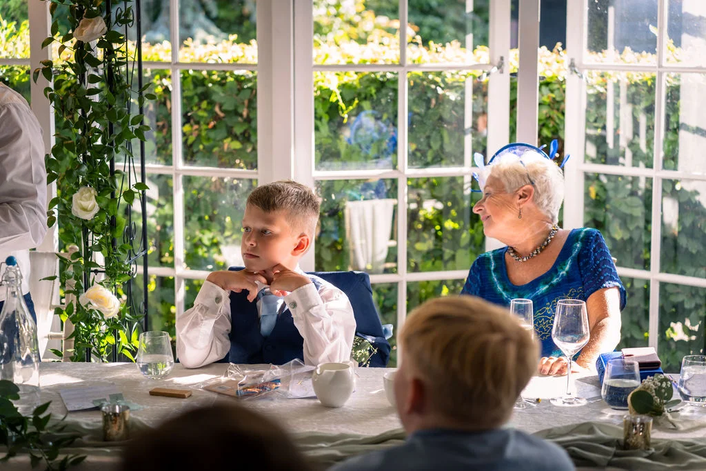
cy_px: 236
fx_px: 1471
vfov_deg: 18.2
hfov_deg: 27.0
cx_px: 353
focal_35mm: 75
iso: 320
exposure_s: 1/200
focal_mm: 75
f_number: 2.8
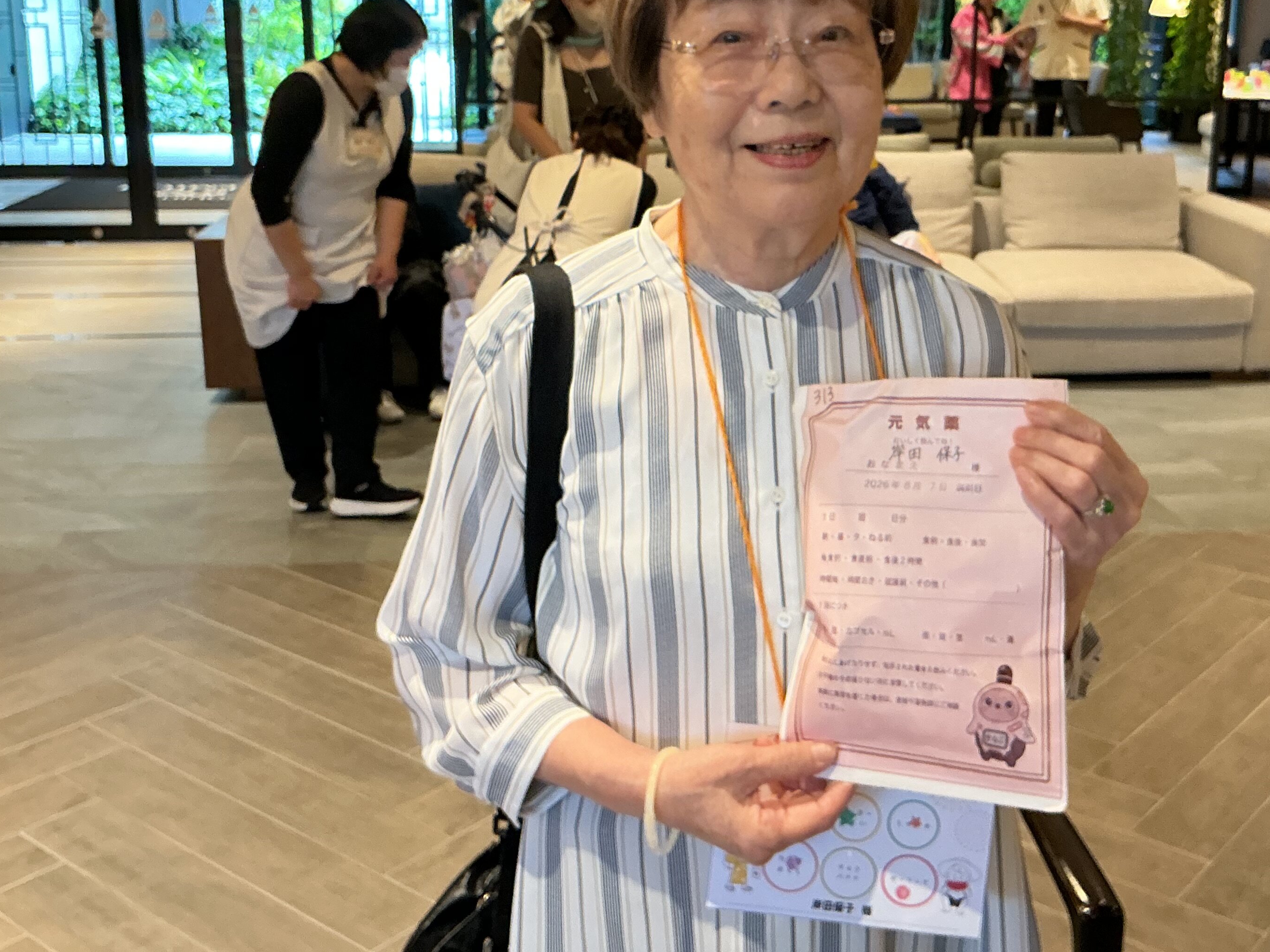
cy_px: 346
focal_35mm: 43
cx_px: 738
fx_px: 1578
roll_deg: -0.5
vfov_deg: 33.4
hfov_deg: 43.7
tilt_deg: -13.0
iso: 100
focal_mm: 3
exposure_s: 1/50
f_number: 1.8
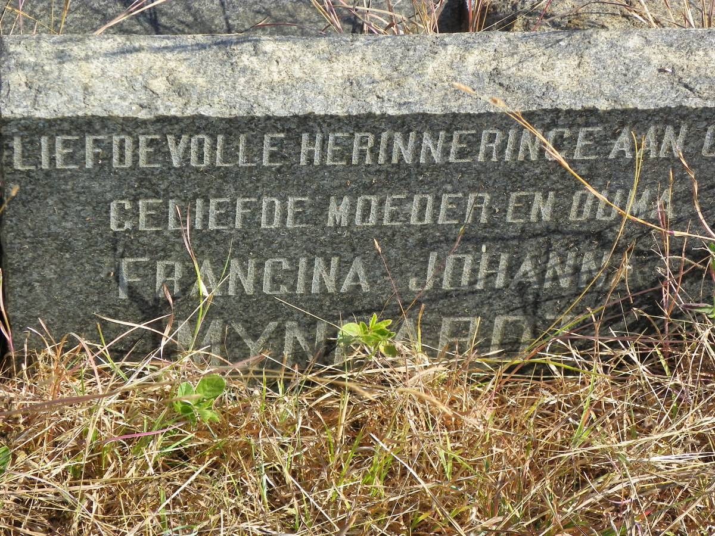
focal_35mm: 114
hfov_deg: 17.3
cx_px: 358
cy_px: 268
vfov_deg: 13.0
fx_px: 2355
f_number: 4
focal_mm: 20.2
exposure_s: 1/250
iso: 64
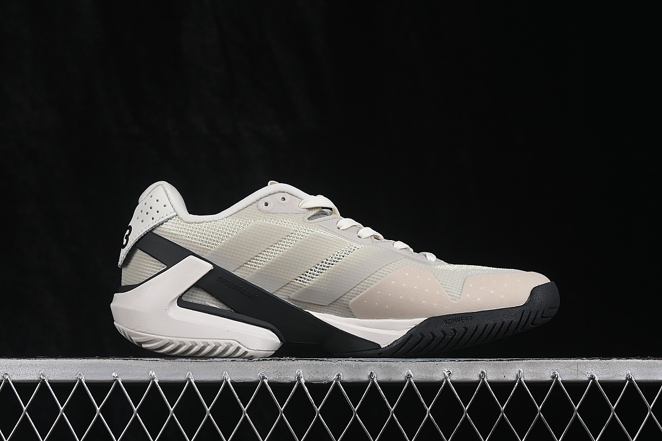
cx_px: 331
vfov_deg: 18.2
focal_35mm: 75
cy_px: 220
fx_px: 1379
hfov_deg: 27.0
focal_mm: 50
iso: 160
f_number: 8
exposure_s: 1/80
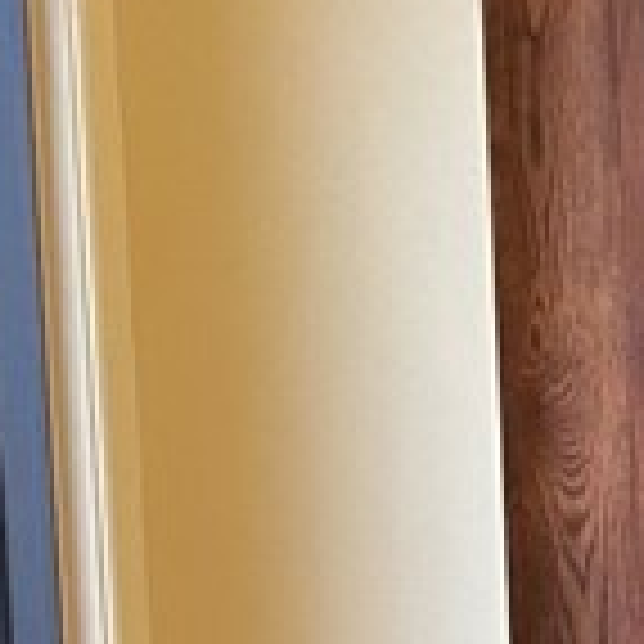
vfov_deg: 10.1
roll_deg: -0.6
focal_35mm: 165
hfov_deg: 8.2
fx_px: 3473
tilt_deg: -7.7
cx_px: 2229
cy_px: 1081
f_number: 1.6
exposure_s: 1/40
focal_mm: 4.2
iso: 500
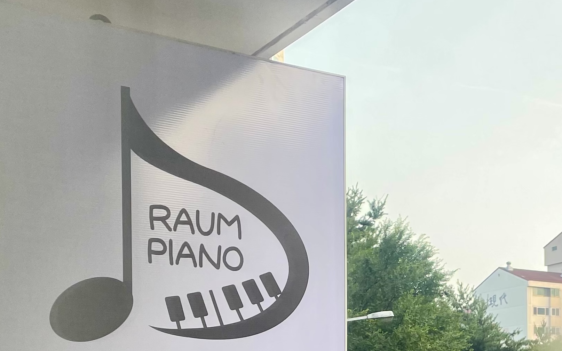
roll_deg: +1.4
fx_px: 1026
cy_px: 447
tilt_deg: +0.6
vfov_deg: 18.2
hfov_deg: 29.7
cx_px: 474
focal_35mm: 67
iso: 32
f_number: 1.6
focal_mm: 4.2
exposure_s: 1/167
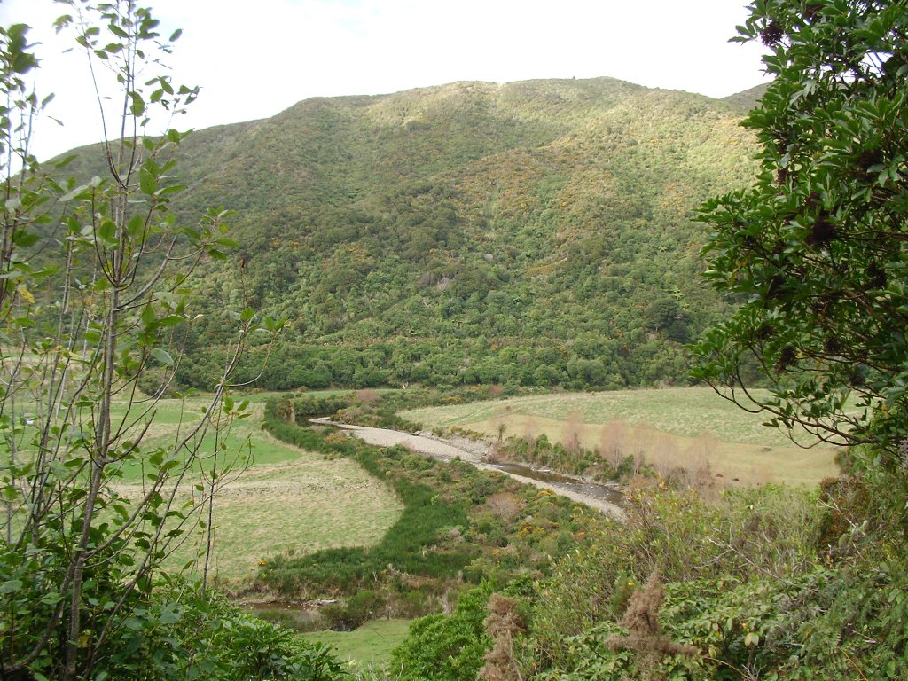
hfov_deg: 49.0
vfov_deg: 37.7
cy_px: 340
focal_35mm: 38
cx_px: 454
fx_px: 997
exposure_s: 1/194
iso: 50
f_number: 3.5
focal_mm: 5.8
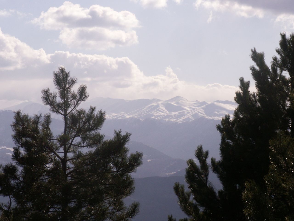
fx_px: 1096
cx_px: 147
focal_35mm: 129
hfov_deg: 15.3
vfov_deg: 11.5
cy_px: 110
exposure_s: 1/1000
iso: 100
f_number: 8
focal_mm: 21.02
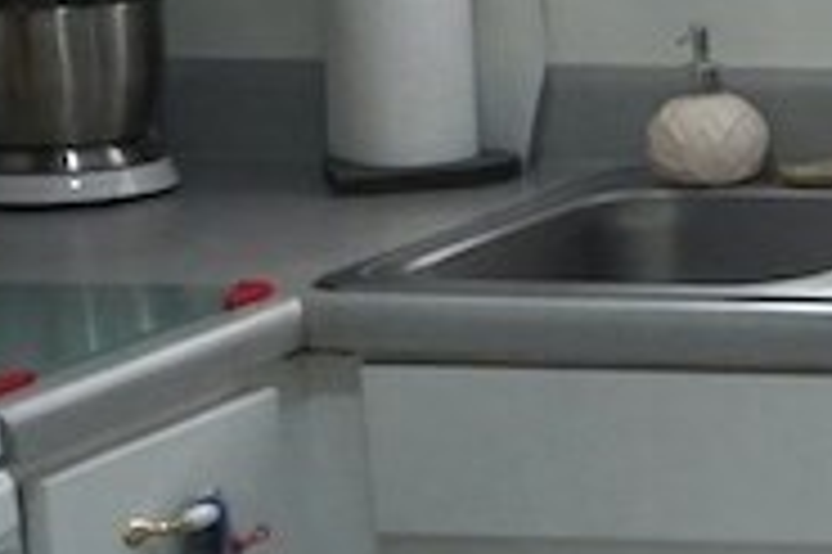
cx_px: 2271
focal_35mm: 166
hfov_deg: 10.1
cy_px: 146
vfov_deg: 8.2
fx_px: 3833
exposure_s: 1/60
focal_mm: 16
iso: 500
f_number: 5.6
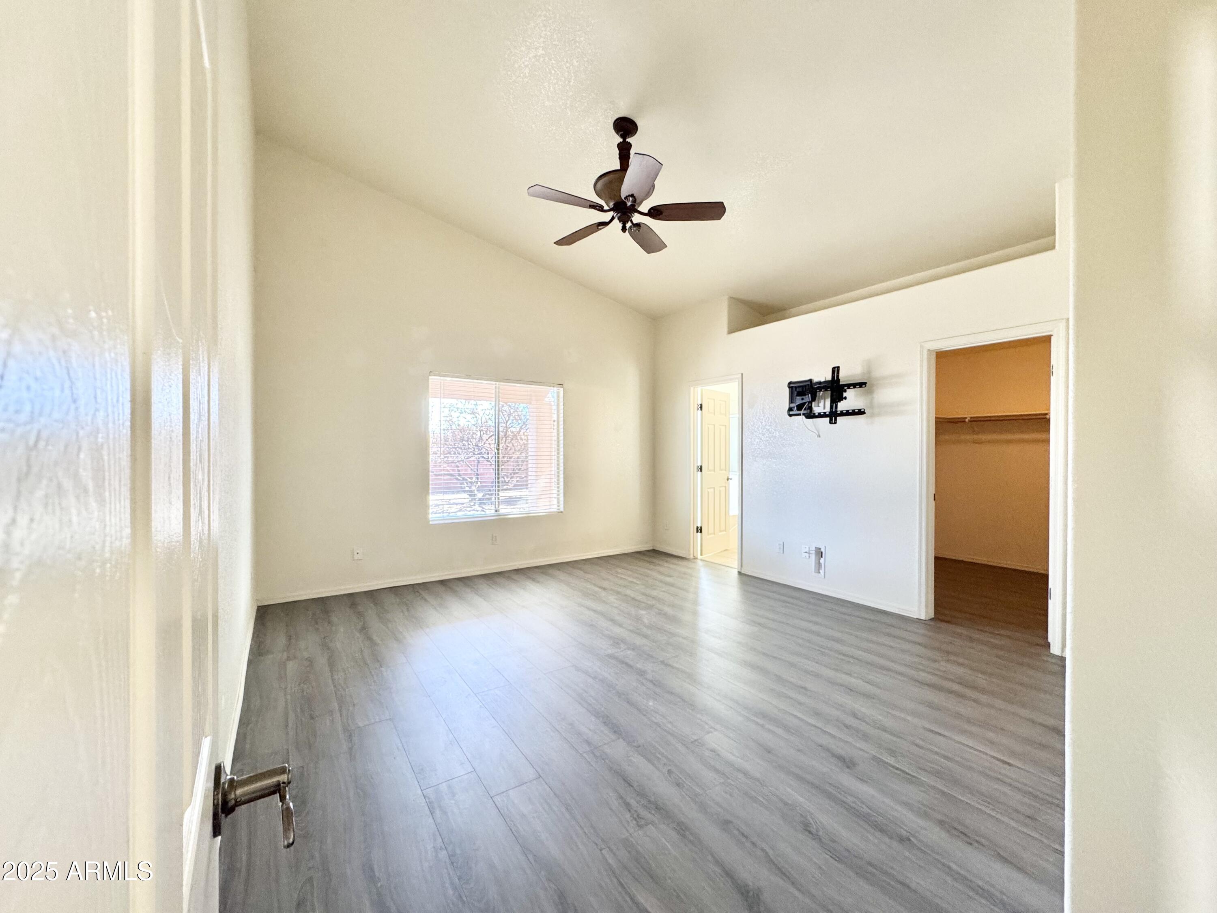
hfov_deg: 102.1
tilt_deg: -0.9
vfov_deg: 85.7
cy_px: 456
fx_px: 492
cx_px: 608
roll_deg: -0.5
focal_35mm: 14
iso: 250
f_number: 2.2
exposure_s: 1/120
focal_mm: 2.22
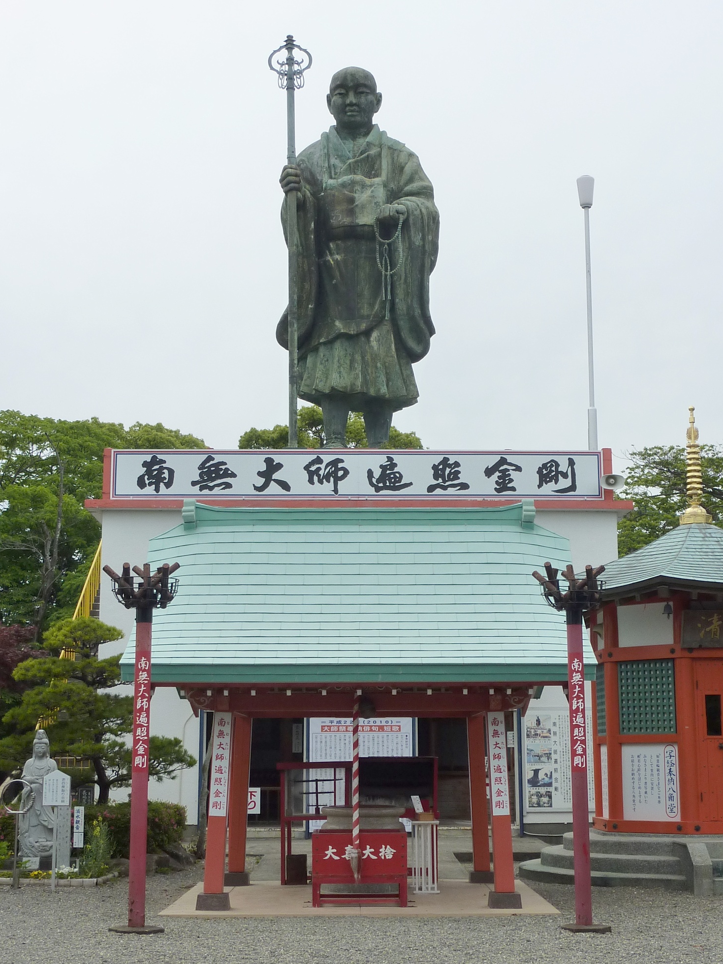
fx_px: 1504
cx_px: 364
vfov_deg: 35.5
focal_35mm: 54
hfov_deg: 27.0
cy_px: 475
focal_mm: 7.3
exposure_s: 1/500
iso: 125
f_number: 4.5
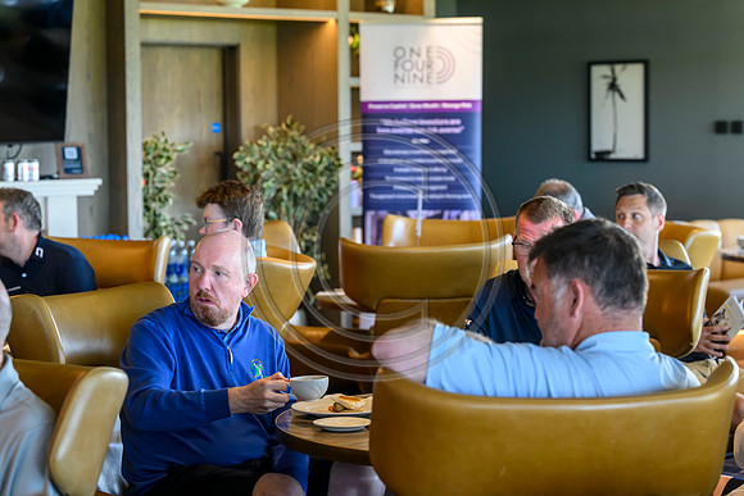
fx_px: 1757
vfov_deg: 16.1
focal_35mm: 85
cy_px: 248
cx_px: 372
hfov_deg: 23.9
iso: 2500
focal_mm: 85
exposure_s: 1/320
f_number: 4
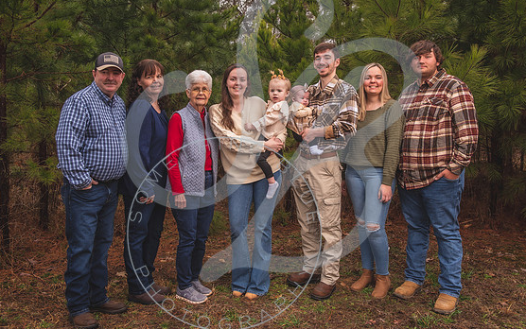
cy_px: 155
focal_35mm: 34
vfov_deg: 37.3
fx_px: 488
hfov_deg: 56.7
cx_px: 272
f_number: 5.6
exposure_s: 1/160
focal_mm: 32
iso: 200
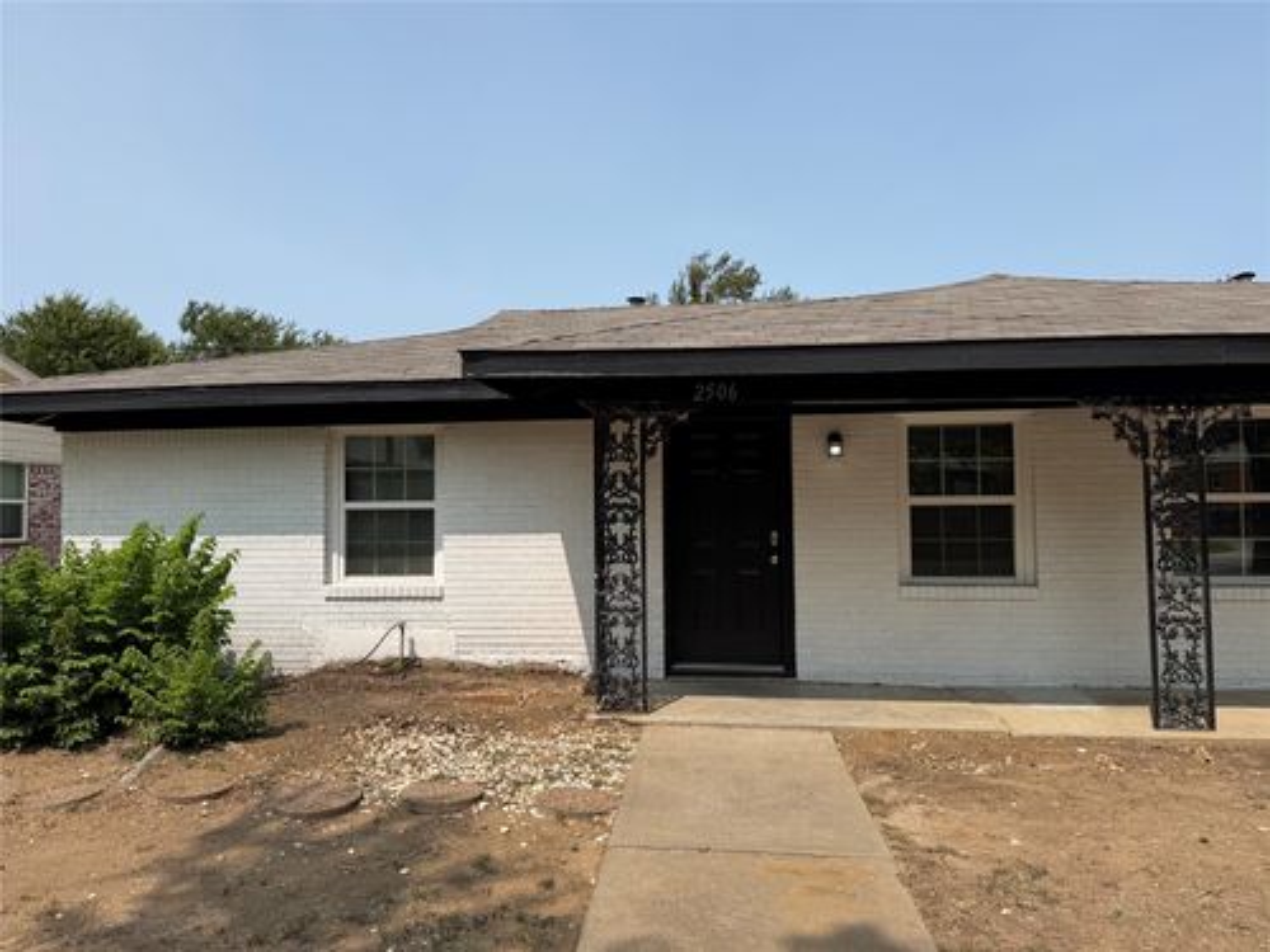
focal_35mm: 24
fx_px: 881
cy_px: 476
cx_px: 635
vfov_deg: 56.8
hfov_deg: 71.6
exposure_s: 1/5714
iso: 80
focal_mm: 6.76
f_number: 1.78
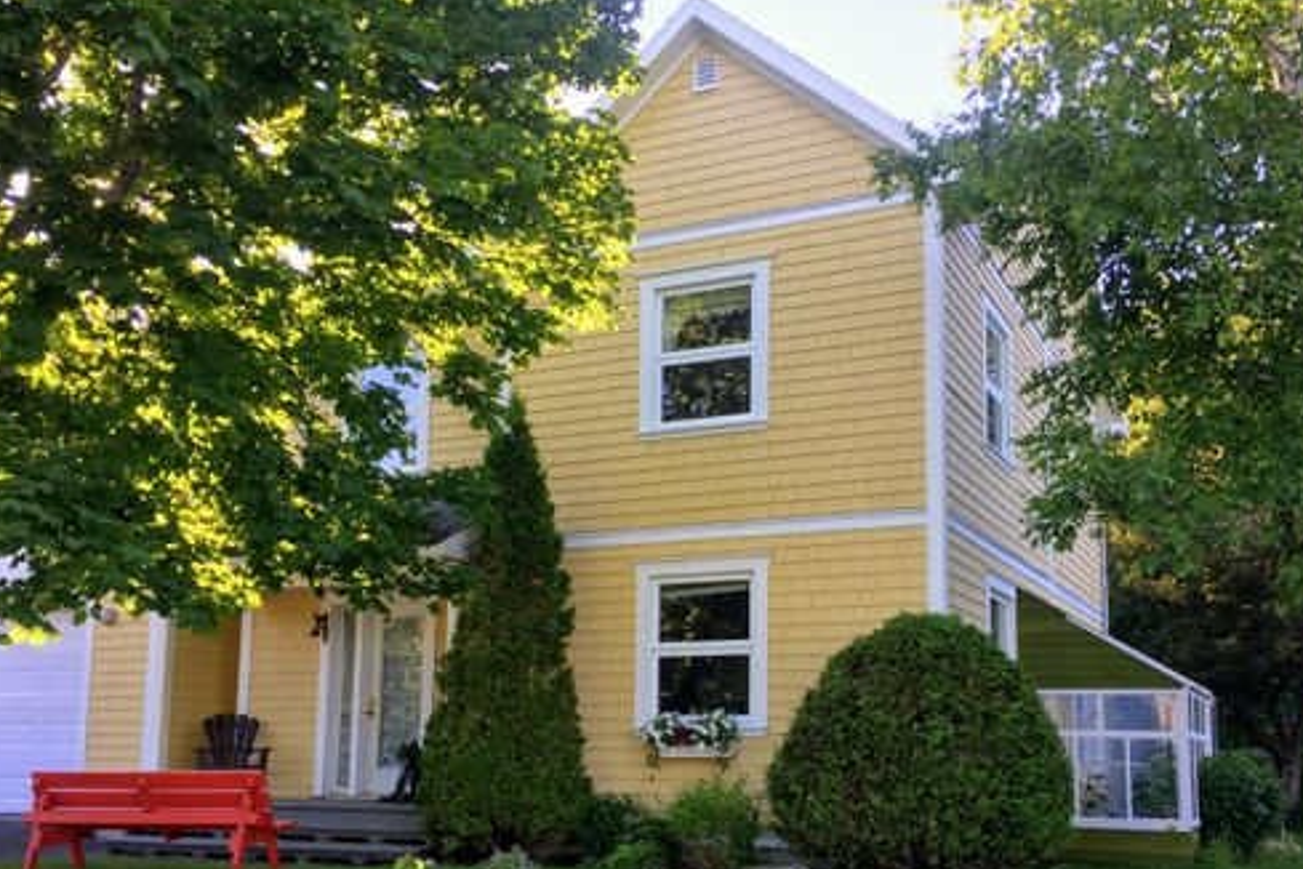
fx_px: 1339
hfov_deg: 51.9
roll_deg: -0.9
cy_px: 589
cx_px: 693
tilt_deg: +7.5
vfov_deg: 35.5
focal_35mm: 37
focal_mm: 4.15
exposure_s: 1/132
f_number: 2.2
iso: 32
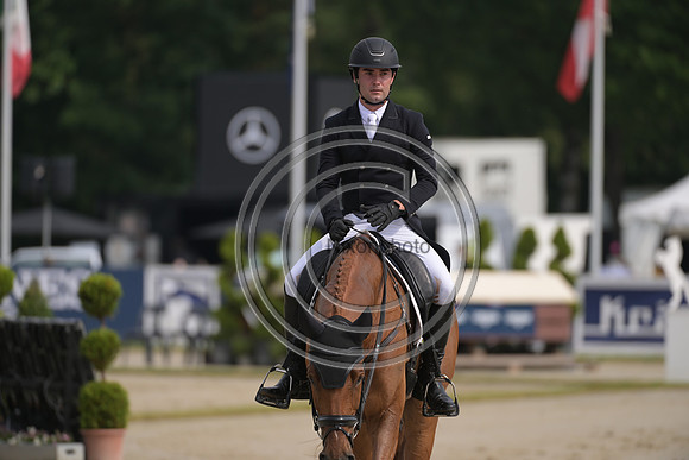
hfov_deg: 5.2
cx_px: 344
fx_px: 7657
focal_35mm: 400
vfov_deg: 3.4
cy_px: 230
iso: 200
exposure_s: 1/1250
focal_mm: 400
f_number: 5
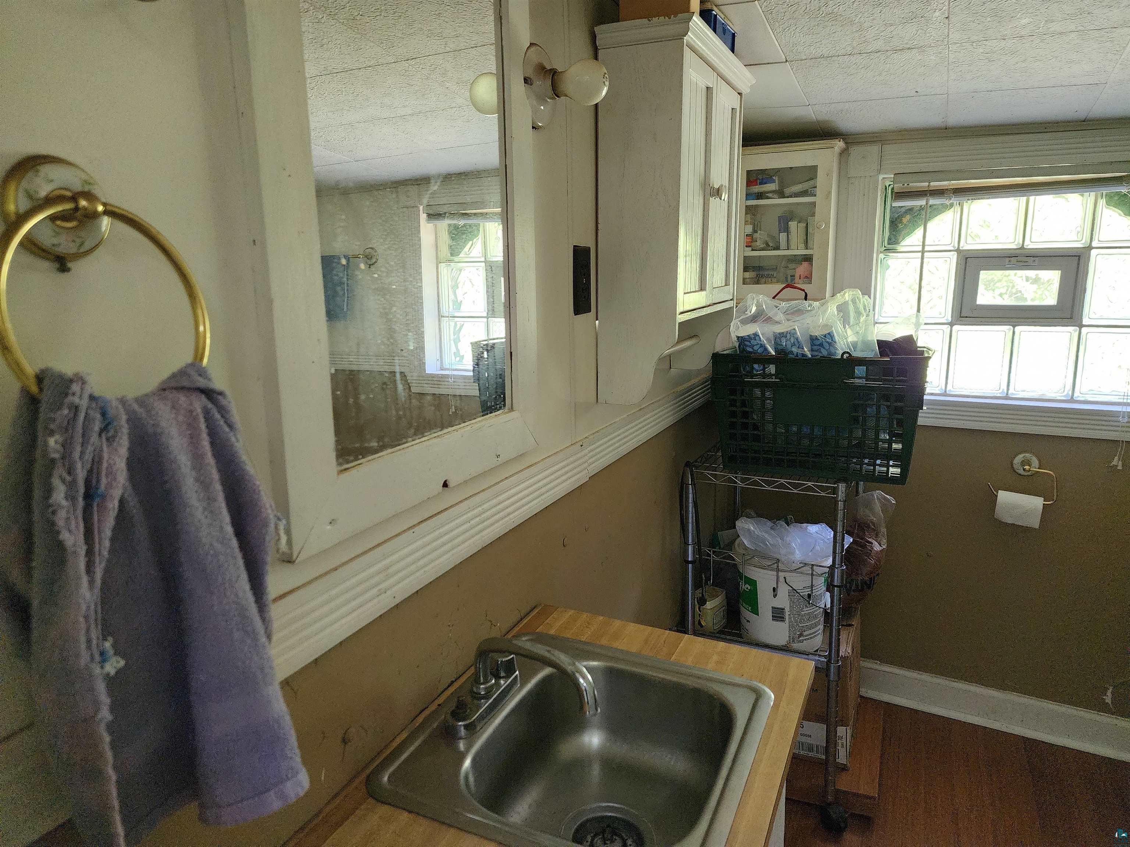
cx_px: 565
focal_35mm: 23
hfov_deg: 73.9
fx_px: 751
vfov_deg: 58.9
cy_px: 424
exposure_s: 1/120
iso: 800
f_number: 1.8
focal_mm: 6.4
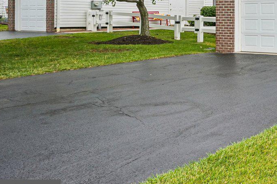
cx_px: 386
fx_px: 346
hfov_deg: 30.6
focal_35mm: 45
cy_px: -67
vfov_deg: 25.0
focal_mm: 15
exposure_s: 1/100
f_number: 8
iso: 100
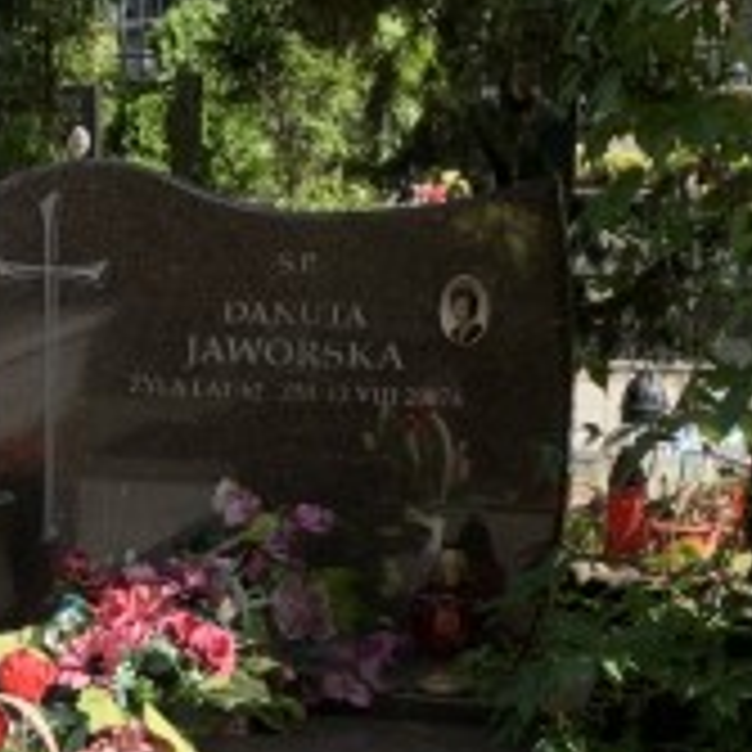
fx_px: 2163
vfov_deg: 19.2
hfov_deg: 19.5
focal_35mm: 88
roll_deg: +0.1
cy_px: 747
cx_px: 158
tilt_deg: -10.4
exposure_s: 1/673
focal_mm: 4.25
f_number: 1.8
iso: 25
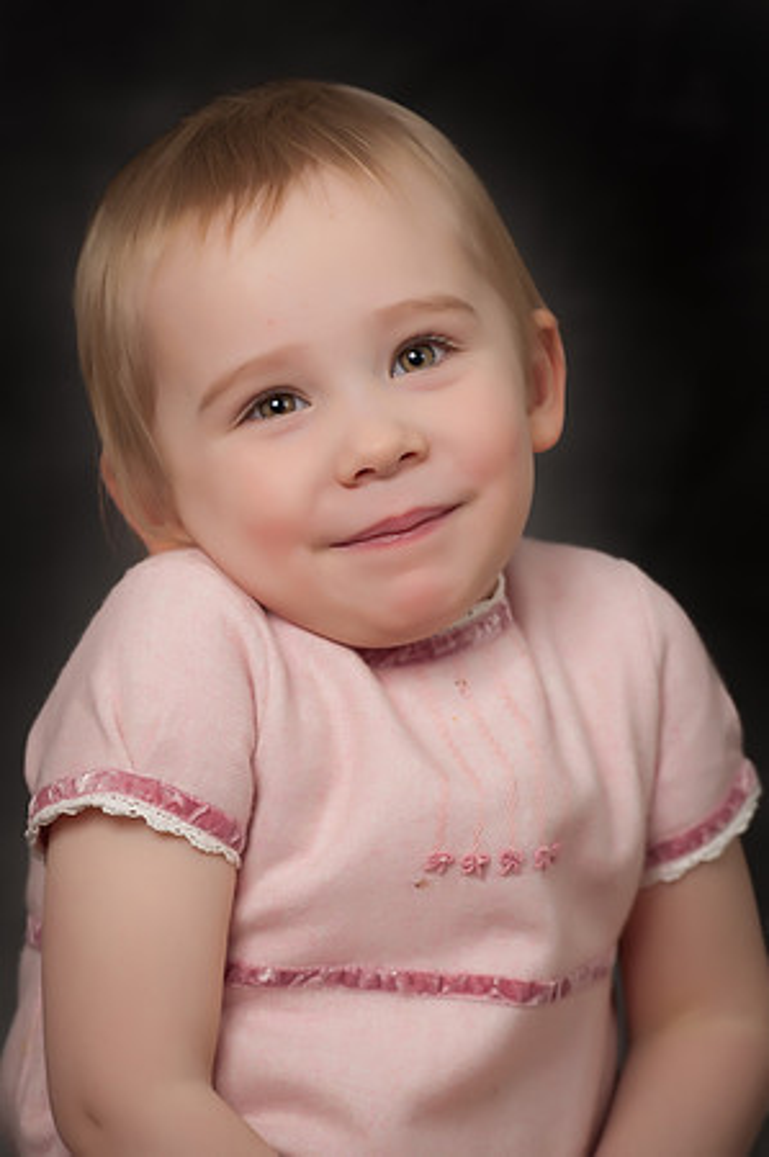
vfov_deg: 10.3
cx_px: 384
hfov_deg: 6.9
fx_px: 6423
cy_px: 578
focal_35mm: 200
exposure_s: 1/160
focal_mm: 200
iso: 100
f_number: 5
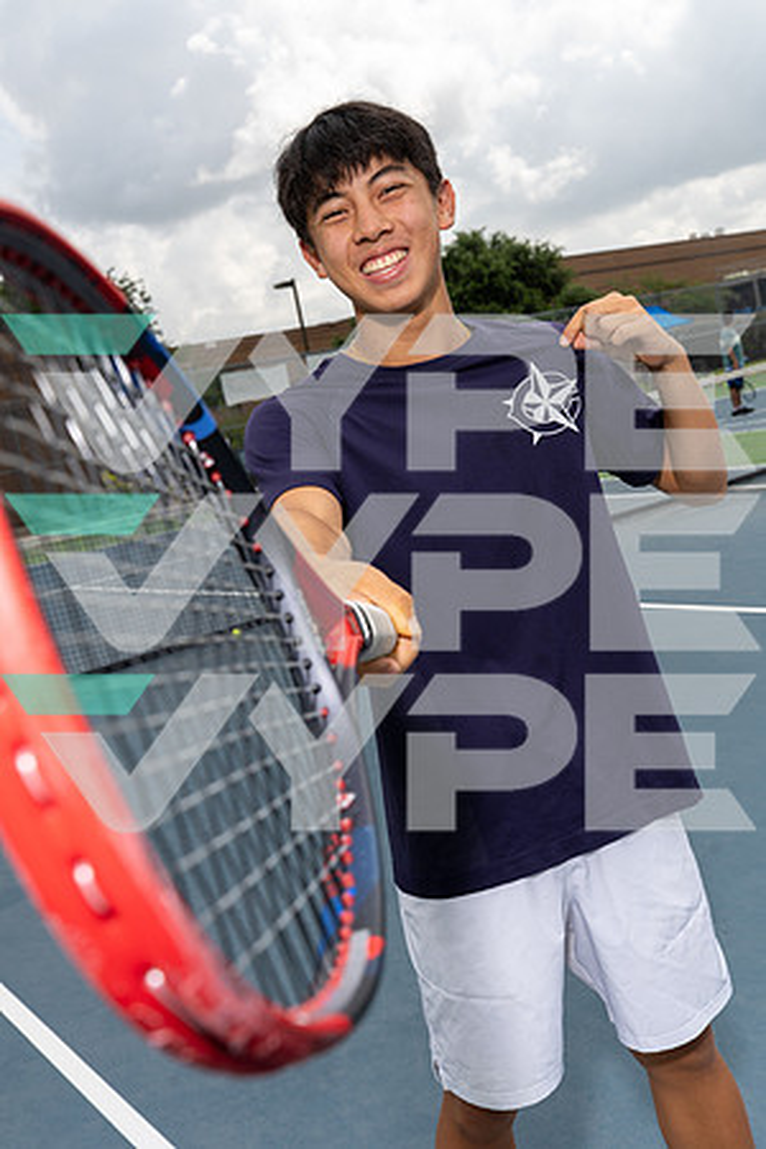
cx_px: 383
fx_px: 1213
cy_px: 574
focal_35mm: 38
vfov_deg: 50.7
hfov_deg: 35.1
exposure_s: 1/250
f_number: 8
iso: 100
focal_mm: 38
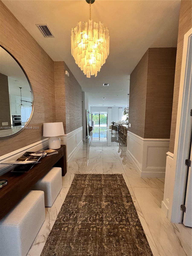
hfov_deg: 89.9
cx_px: 96
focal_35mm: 13
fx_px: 96
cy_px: 128
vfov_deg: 106.2
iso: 200
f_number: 1.8
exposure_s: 1/120
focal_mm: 1.57
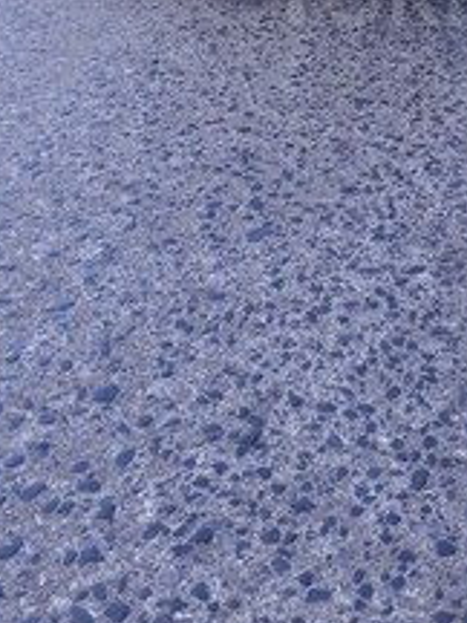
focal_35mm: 62
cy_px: -6
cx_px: 493
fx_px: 1115
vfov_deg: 29.1
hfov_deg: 22.5
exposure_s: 1/197
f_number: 1.9
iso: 40
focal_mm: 3.6
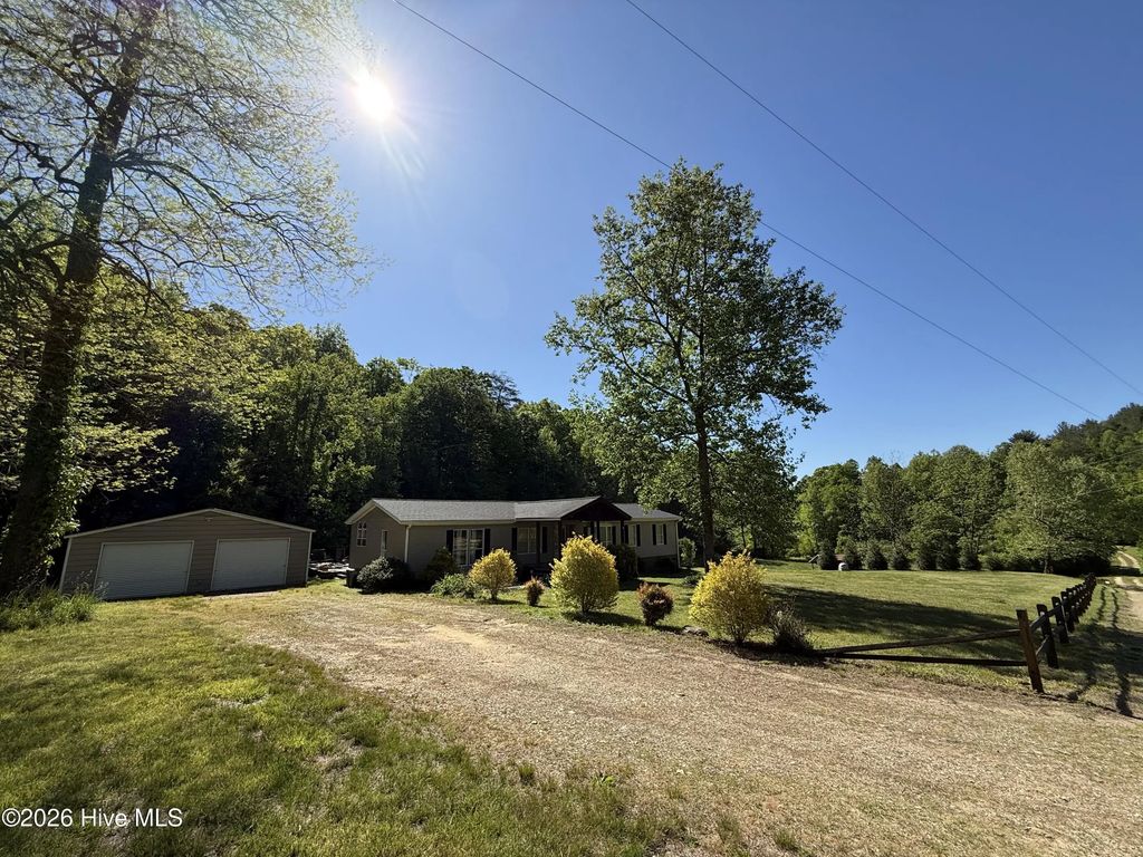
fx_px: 462
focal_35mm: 14
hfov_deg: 102.1
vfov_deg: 85.7
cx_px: 572
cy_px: 428
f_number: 2.2
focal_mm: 2.22
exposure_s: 1/1698
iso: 50
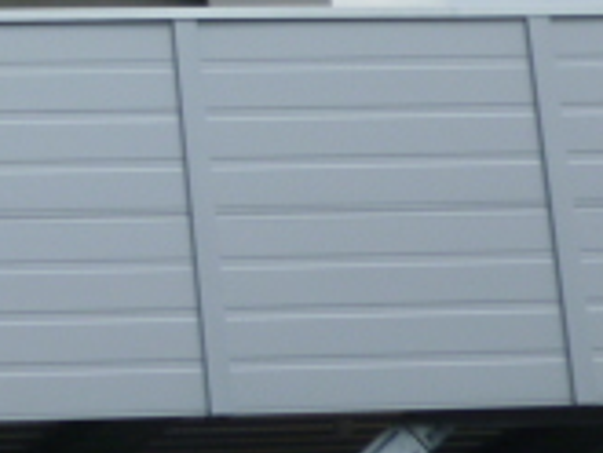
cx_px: -450
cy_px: -256
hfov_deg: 6.5
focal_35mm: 298
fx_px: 5195
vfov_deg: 5.0
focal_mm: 13.7
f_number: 4.7
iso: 80
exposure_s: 1/640
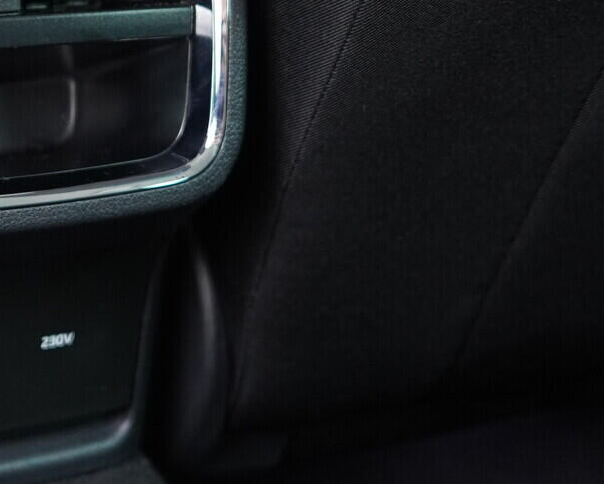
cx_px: -46
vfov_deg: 19.0
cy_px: 81
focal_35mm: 80
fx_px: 1431
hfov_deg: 22.6
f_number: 2.8
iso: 1250
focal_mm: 24
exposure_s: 1/40
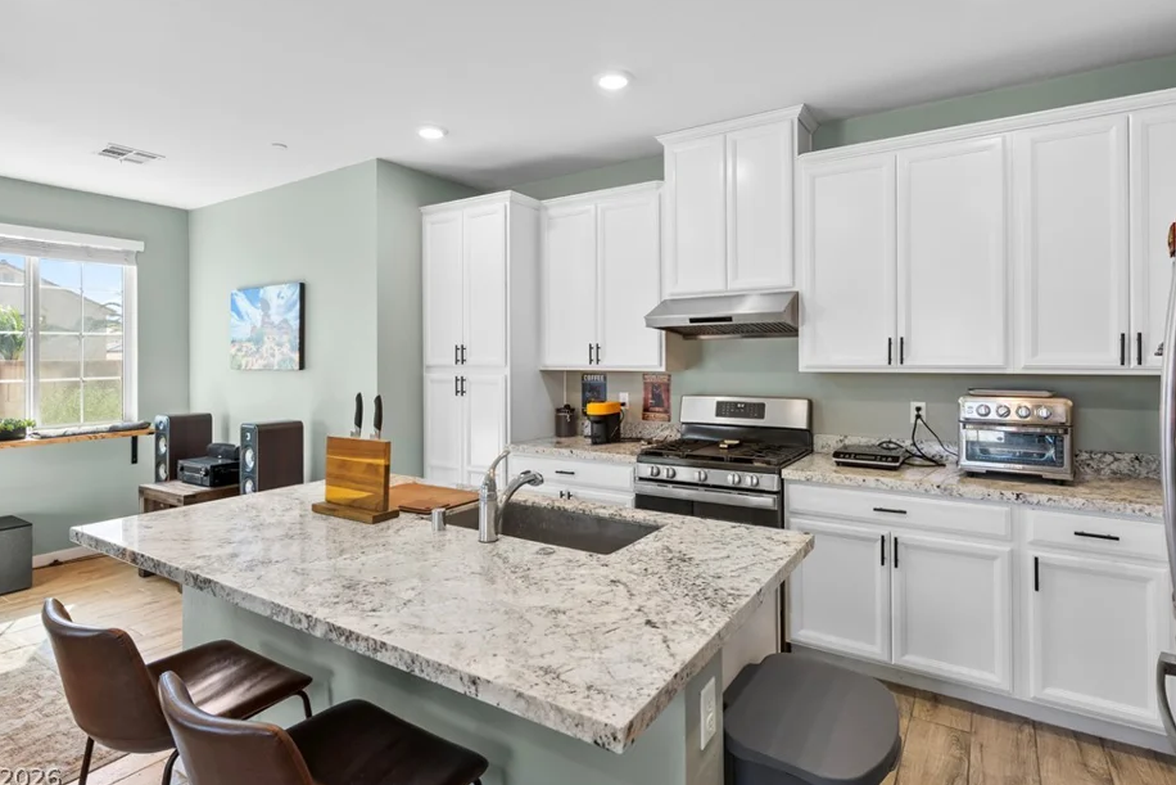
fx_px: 621
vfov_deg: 64.5
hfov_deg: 86.9
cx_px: 591
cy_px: 358
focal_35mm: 19
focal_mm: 17
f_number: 8
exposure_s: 1/25
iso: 400
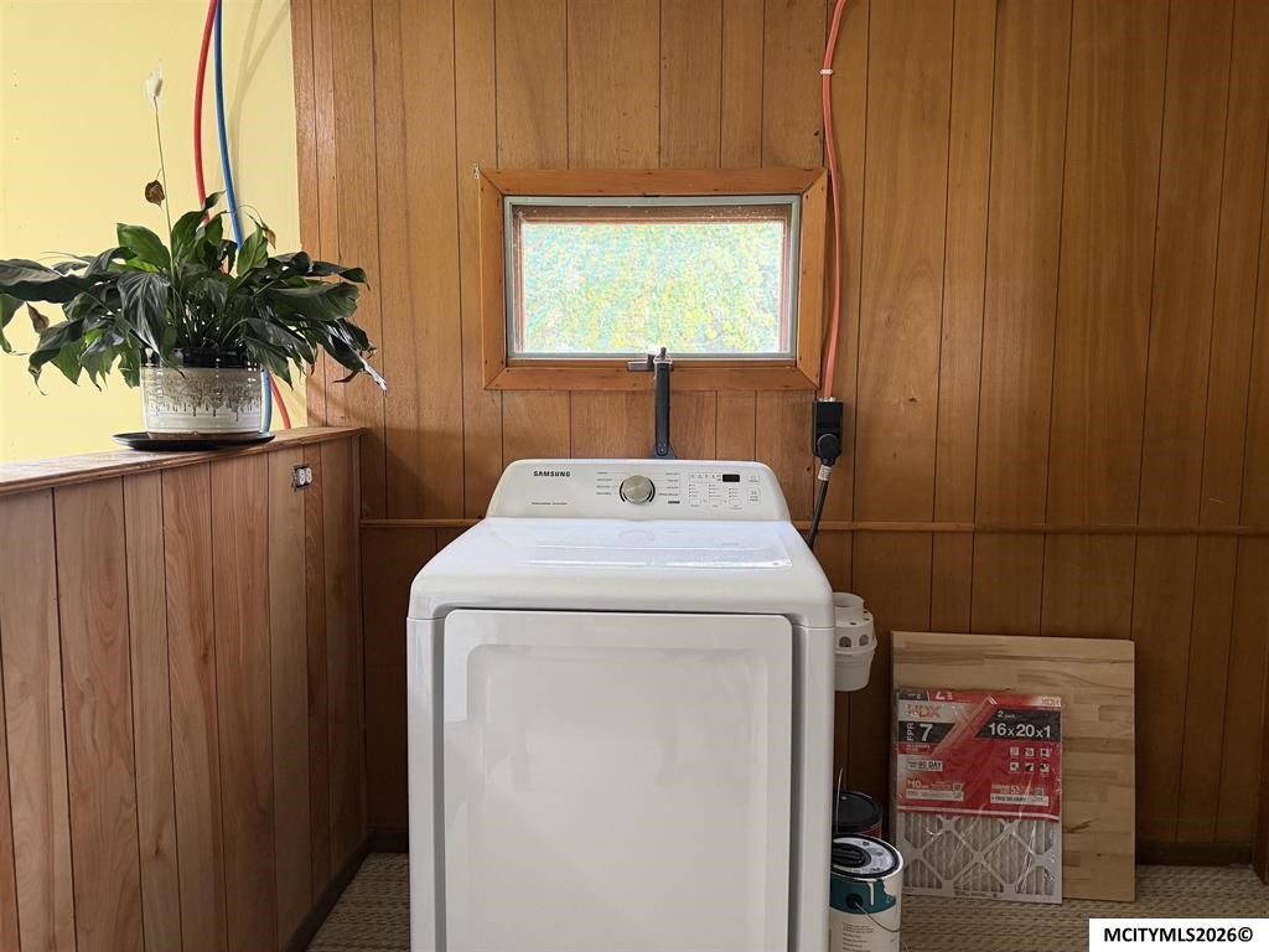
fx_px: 880
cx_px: 634
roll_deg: -0.1
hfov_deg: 71.6
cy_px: 476
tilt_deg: -6.3
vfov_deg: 56.8
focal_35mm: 24
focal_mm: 6.76
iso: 320
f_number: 1.78
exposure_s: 1/60
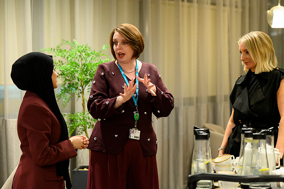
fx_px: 647
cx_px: 142
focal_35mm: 82
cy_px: 94
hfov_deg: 24.8
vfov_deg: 16.6
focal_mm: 81
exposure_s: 1/200
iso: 3200
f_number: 2.8
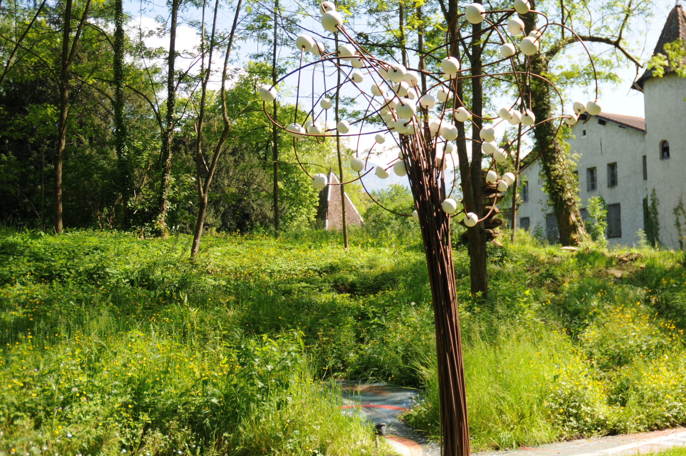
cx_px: 461
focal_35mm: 46
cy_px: 197
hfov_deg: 42.2
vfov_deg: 29.1
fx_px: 875
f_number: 3.5
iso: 200
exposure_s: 1/640
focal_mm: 22
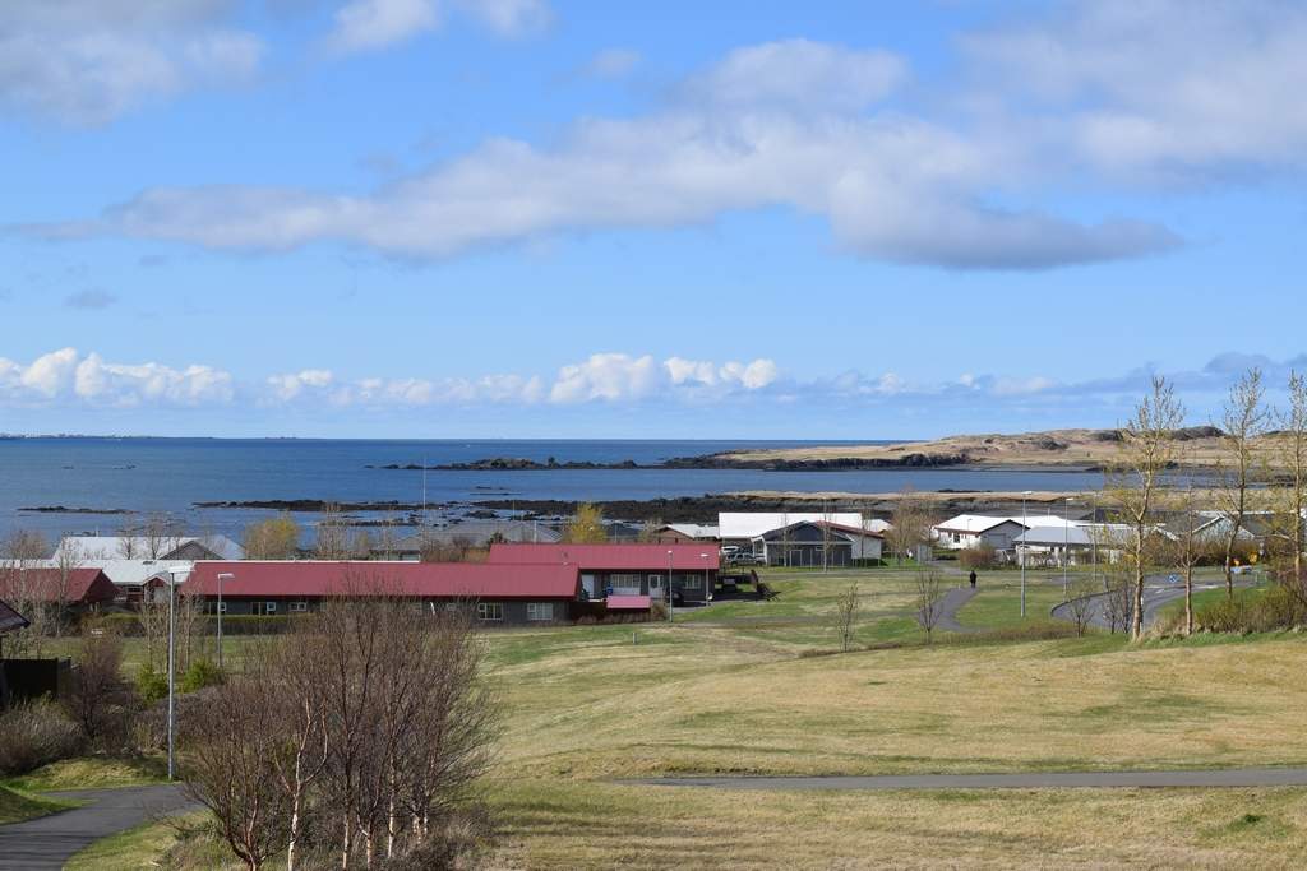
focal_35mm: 72
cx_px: 654
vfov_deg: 18.9
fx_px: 2614
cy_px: 436
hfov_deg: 28.1
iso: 200
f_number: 10
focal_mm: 48
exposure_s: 1/400
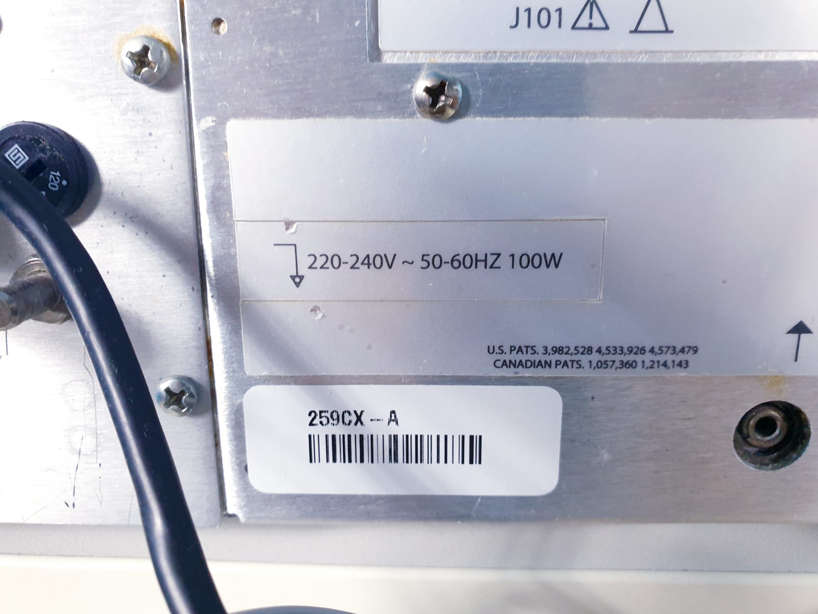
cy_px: 307
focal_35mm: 26
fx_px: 614
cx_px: 409
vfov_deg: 53.1
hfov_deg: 67.3
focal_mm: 4.3
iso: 250
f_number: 2.4
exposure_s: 1/50
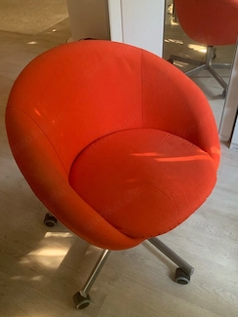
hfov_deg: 44.1
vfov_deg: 56.7
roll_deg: +2.4
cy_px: 143
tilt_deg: -40.1
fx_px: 293
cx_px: 133
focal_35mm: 32
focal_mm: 4.25
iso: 400
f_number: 1.8
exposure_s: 1/48
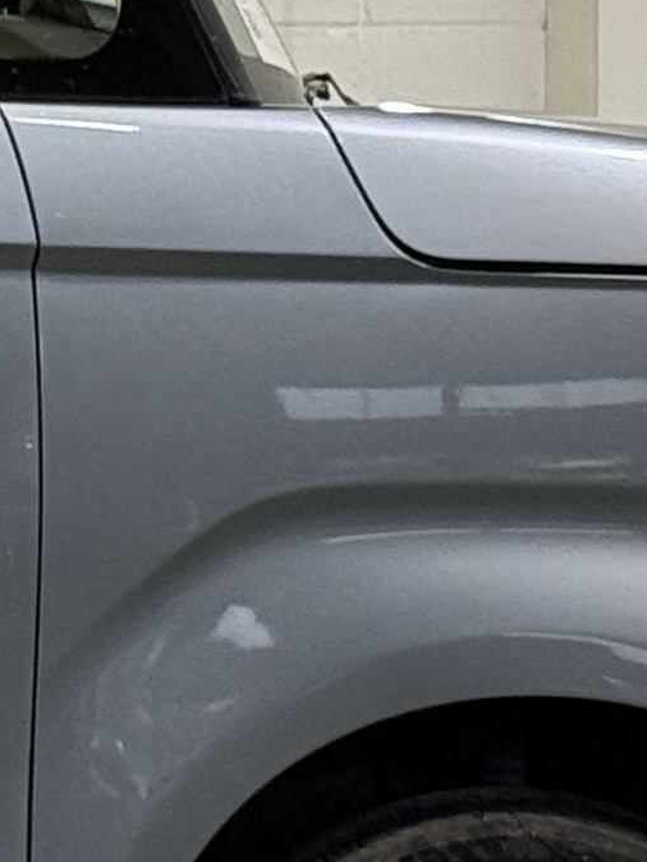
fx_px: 7148
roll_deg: +0.0
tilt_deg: -1.2
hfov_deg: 5.0
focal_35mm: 287
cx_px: -1014
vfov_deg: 6.9
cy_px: 504
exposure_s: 1/60
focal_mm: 6.76
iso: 125
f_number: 1.78
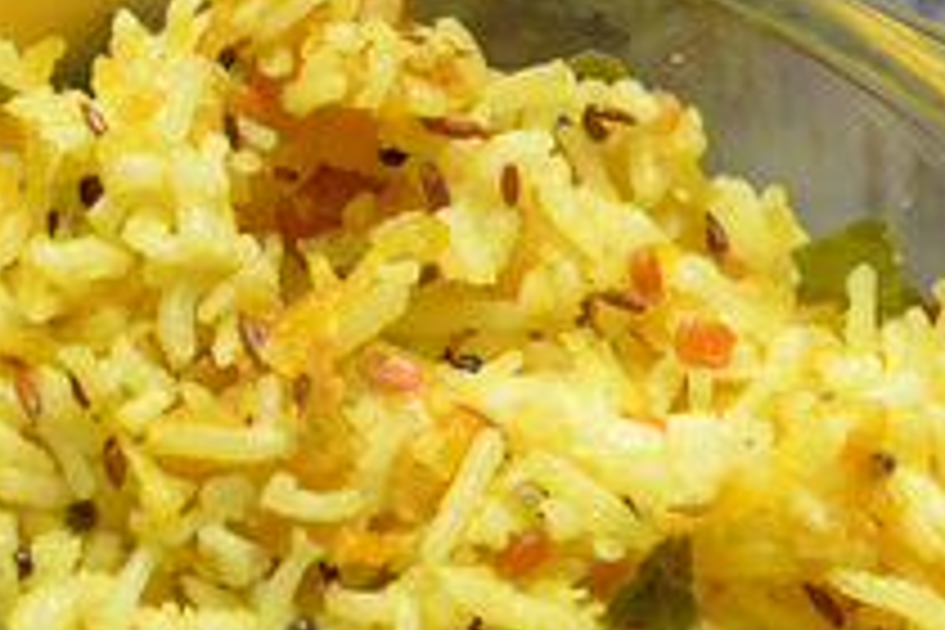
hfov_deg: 8.4
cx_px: 18
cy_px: 1091
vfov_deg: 5.6
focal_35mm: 244
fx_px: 6404
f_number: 5
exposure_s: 1/100
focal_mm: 50
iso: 250
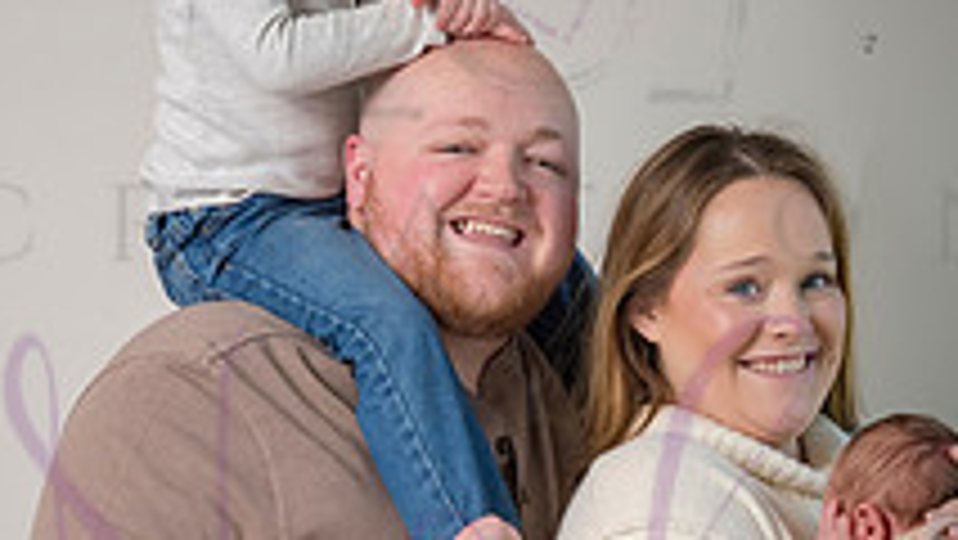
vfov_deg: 6.5
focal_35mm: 188
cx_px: 553
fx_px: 4777
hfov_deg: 11.4
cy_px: 382
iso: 500
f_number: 8
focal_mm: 85
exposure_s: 1/250
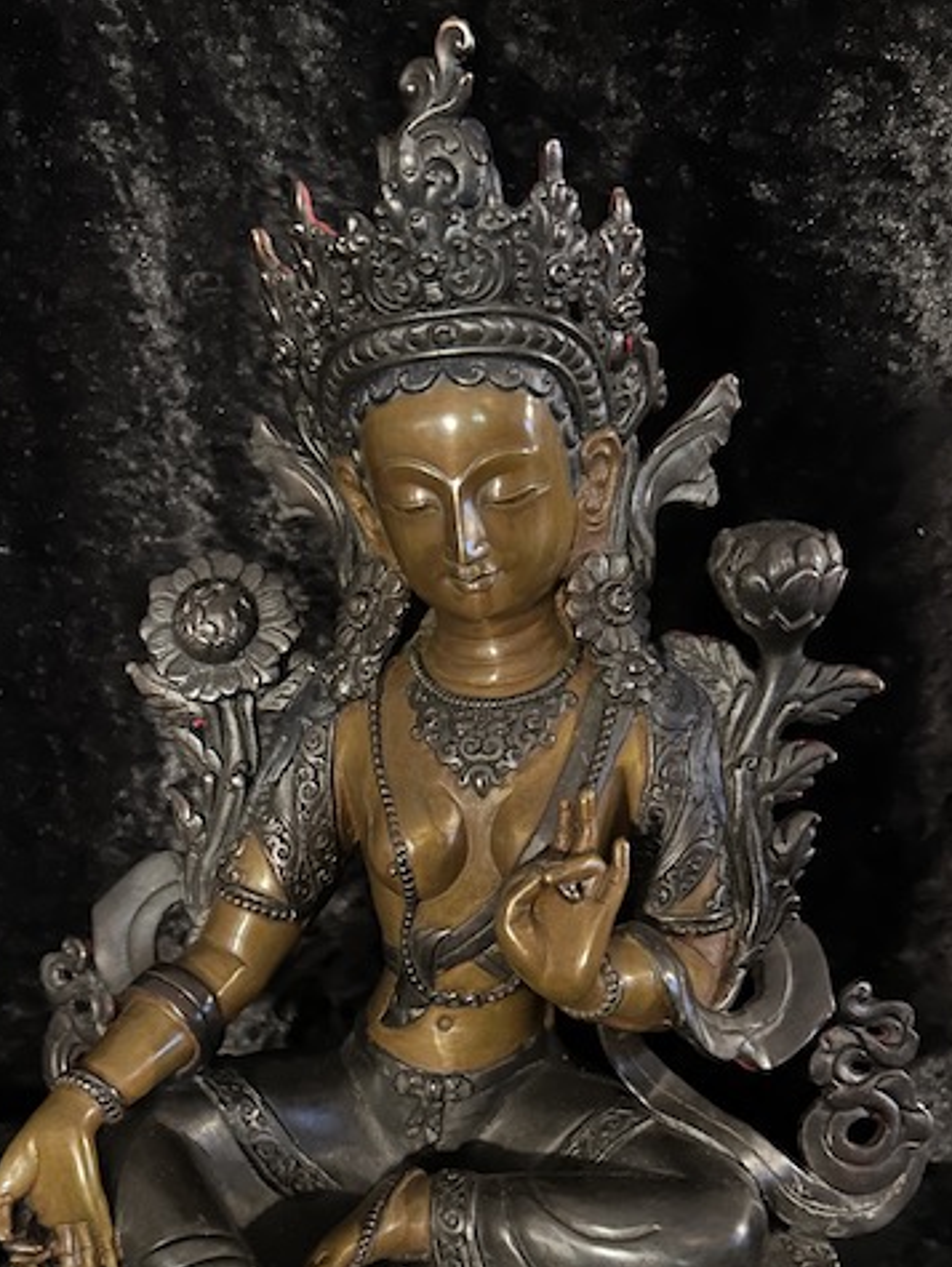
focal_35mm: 35
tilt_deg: -17.7
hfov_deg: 40.7
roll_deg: -1.3
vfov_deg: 51.7
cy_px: 840
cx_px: 472
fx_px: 1282
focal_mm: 5.7
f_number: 1.5
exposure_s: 1/25
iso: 1000
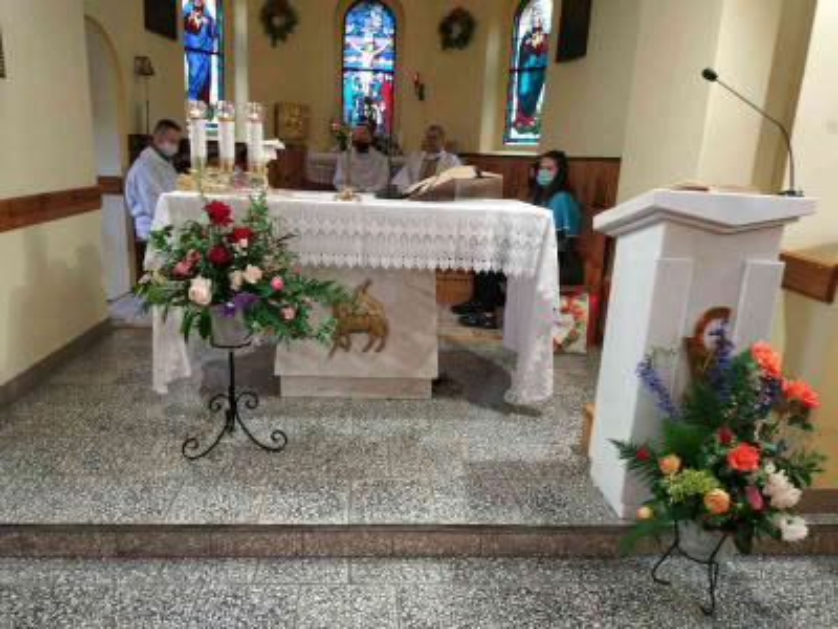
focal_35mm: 24
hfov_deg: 71.6
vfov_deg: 56.8
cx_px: 419
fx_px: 581
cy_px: 314
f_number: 1.9
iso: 320
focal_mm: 3.94
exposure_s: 1/25
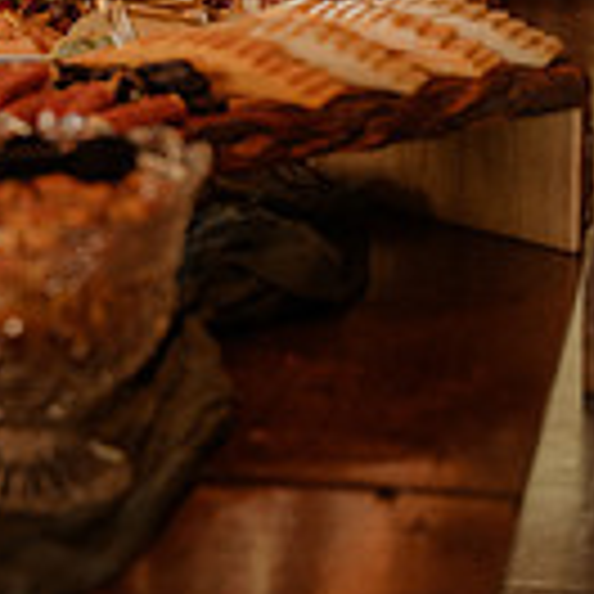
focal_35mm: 203
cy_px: -54
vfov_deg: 8.6
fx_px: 3941
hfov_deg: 8.5
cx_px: -76
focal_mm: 70
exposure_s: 1/250
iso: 1250
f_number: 3.2
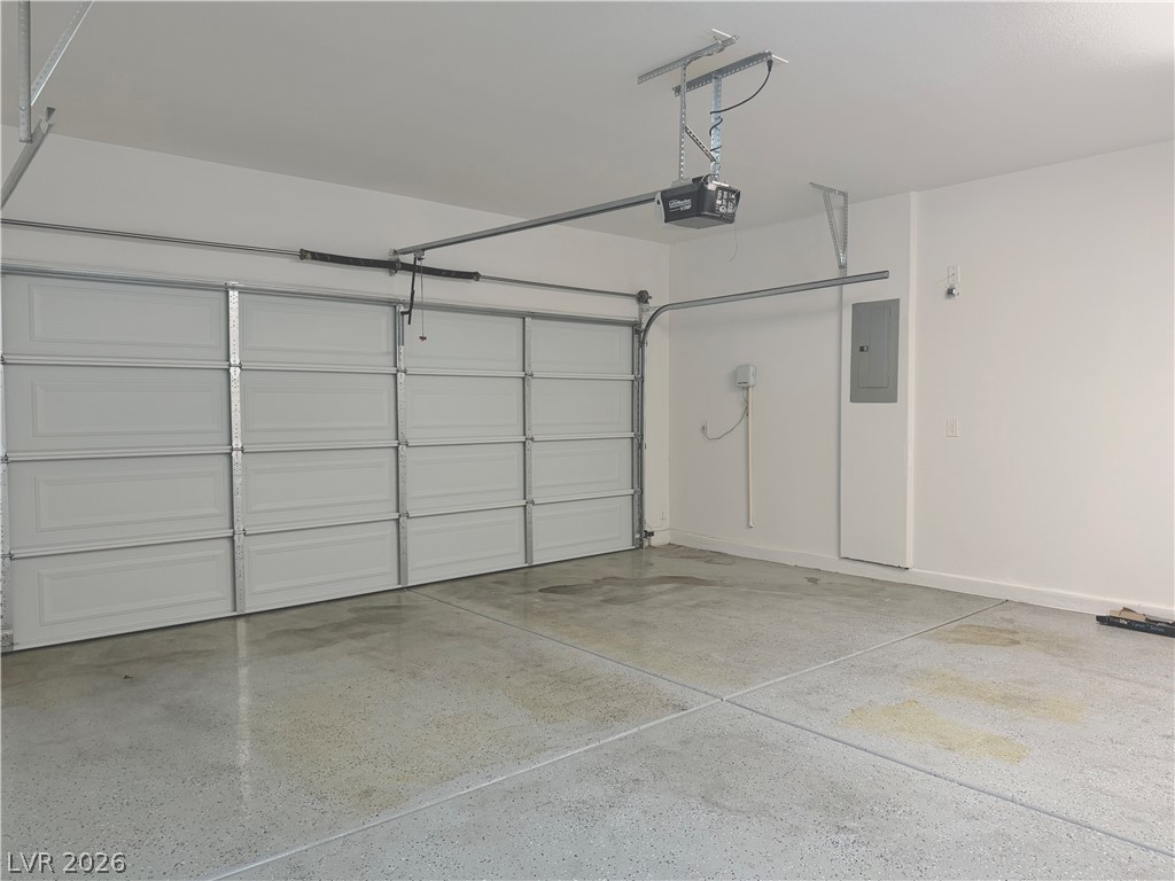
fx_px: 815
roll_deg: +0.3
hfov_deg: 71.6
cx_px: 588
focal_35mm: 24
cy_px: 440
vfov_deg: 56.8
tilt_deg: -2.4
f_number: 1.78
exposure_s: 1/60
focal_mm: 6.76
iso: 250
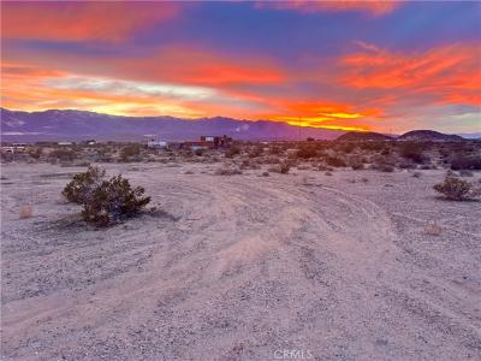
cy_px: 180
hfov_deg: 67.3
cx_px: 240
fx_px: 361
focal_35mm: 26
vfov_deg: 53.1
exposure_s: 1/60
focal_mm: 5.7
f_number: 1.5
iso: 200
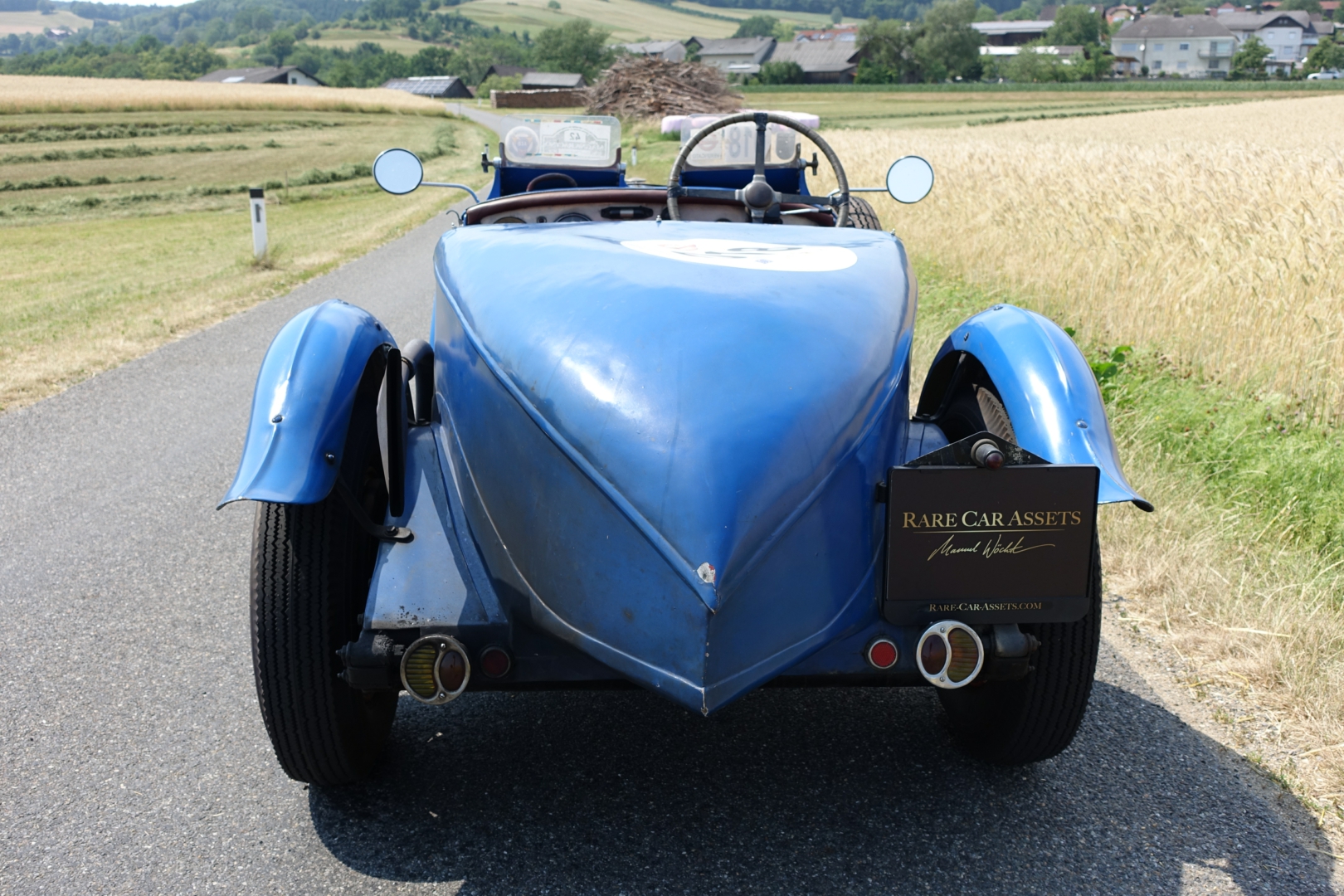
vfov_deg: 38.9
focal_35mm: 34
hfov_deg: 55.8
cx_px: 672
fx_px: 1269
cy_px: 448
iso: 125
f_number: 4
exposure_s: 1/640
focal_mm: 12.35
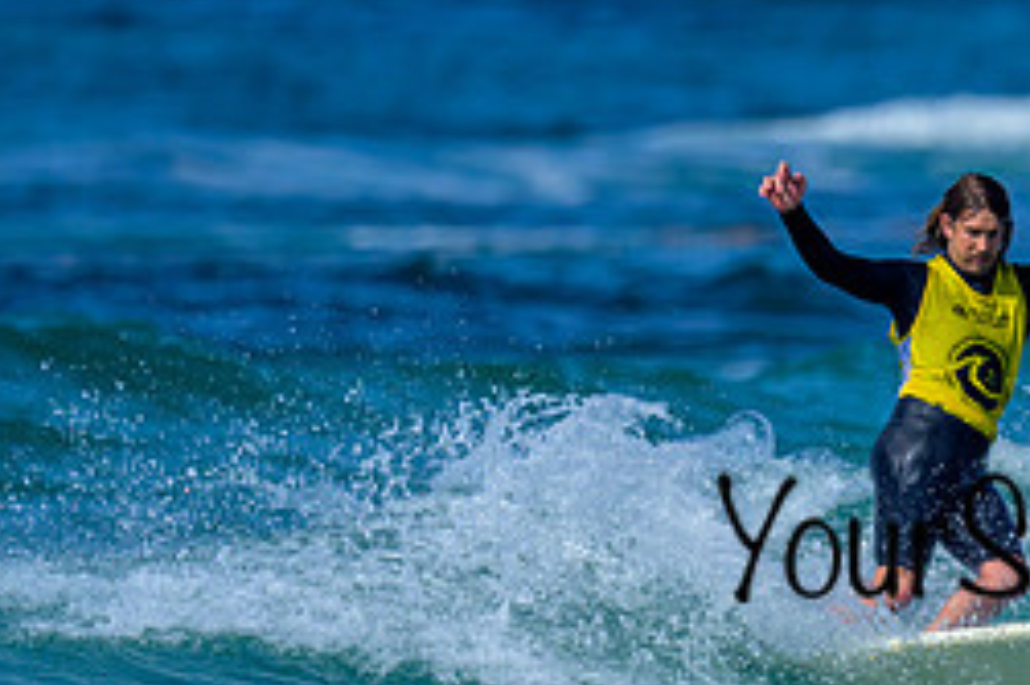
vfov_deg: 0.5
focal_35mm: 2543
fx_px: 72708
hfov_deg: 0.8
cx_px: 1053
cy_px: 698
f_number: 6.3
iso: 180
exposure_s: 1/2000
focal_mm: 800
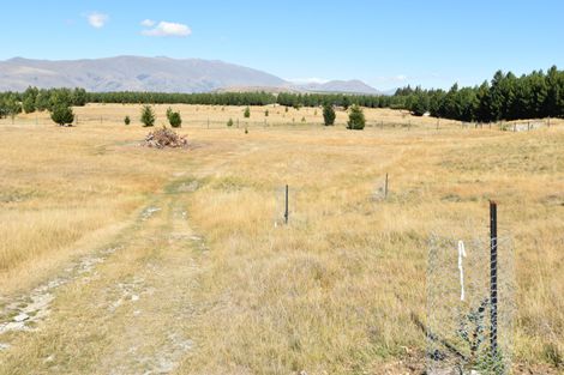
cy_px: 188
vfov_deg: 36.8
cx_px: 282
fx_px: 564
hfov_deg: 53.1
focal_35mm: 36
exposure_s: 1/400
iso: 200
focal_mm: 24
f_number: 10
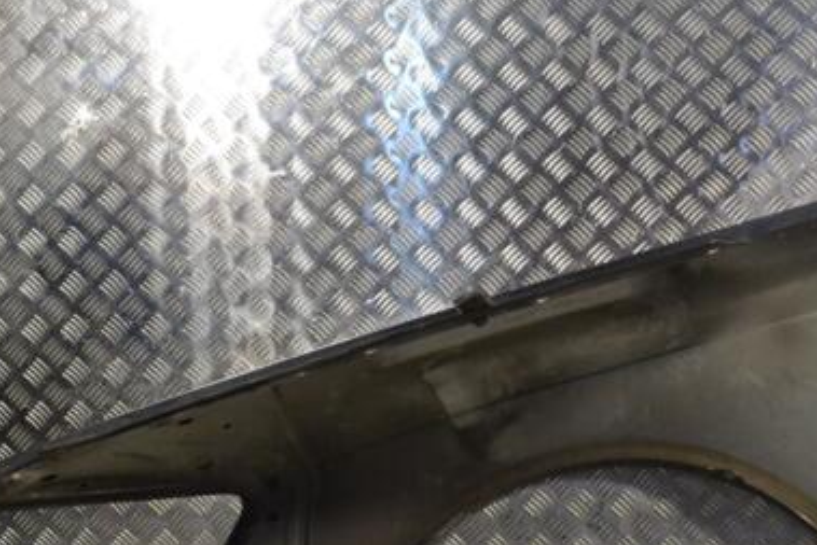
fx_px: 1294
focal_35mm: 57
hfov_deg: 34.9
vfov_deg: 23.5
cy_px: 418
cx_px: 485
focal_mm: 24
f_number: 9
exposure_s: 1/320
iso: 3200
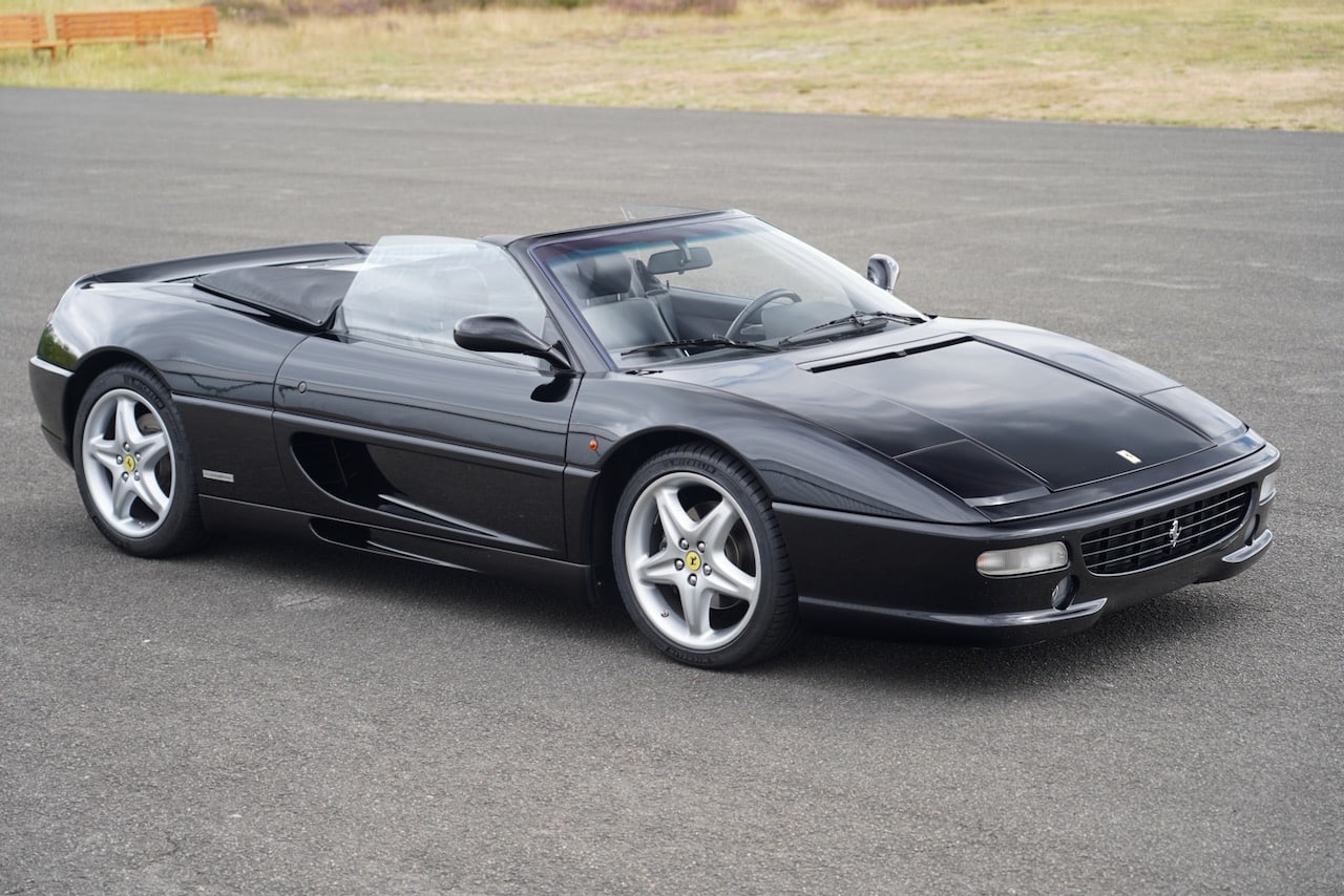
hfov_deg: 28.8
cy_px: 448
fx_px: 2614
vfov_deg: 19.5
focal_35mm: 70
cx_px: 672
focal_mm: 70
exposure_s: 1/160
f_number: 4
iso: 200
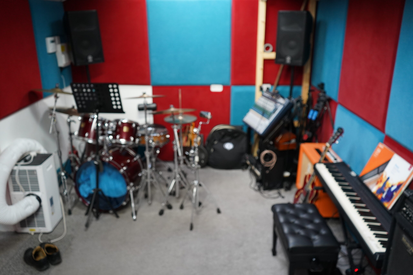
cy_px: 138
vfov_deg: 43.6
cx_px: 206
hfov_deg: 61.9
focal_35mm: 30
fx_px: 344
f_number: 3.5
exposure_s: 1/160
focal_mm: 30
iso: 2000
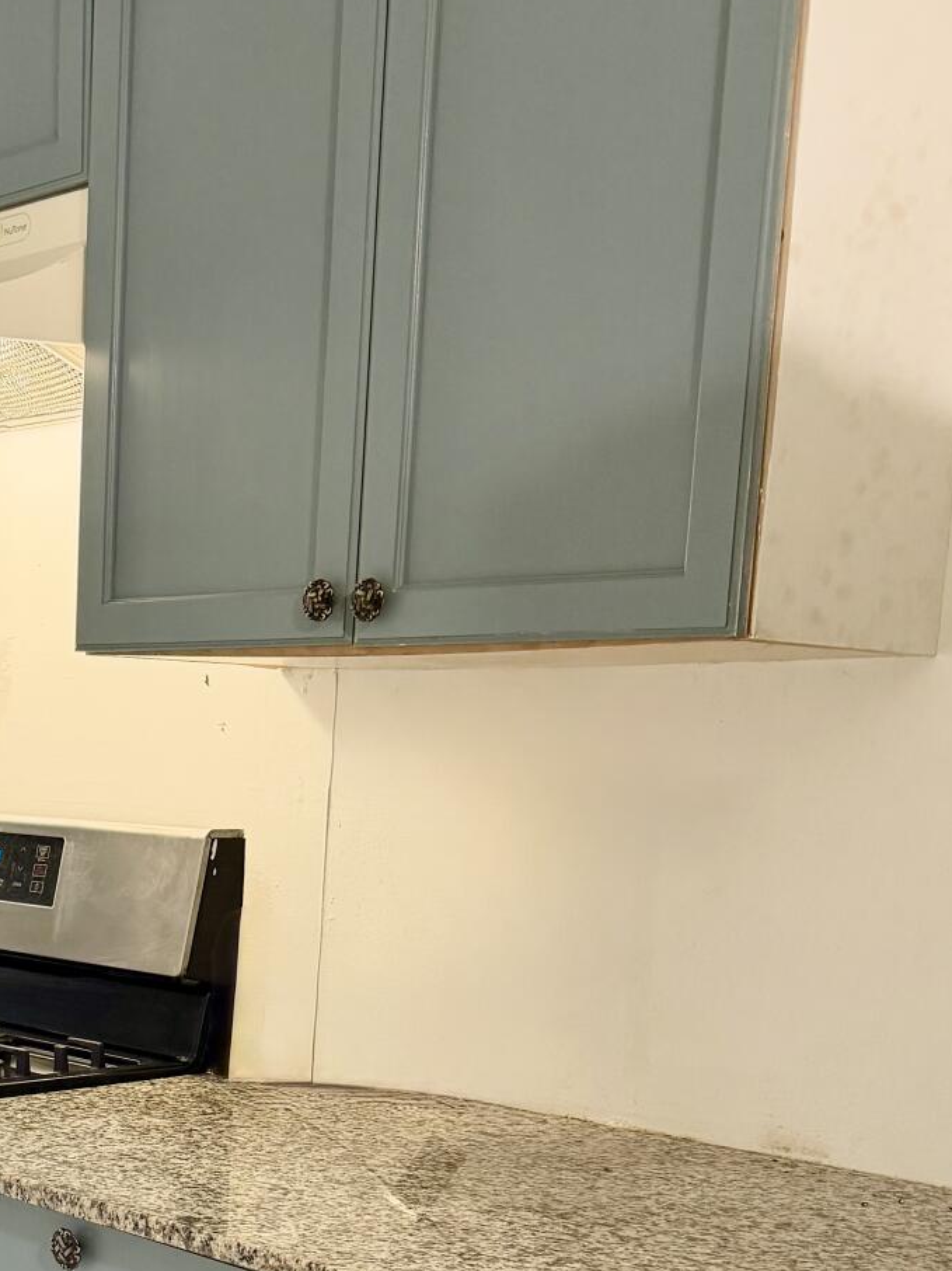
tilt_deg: -10.6
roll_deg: -1.4
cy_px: 1089
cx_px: 38
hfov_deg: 26.3
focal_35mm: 53
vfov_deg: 34.6
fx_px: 1944
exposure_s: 1/60
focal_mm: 6.76
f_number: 1.78
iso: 250
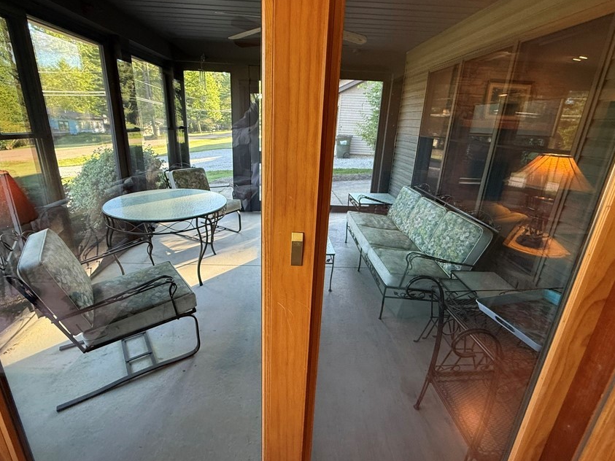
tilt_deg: -18.0
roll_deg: -2.8
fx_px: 302
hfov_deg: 91.0
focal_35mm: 17
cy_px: 218
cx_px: 303
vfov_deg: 74.7
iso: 250
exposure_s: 1/120
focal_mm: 2.22
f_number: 2.2
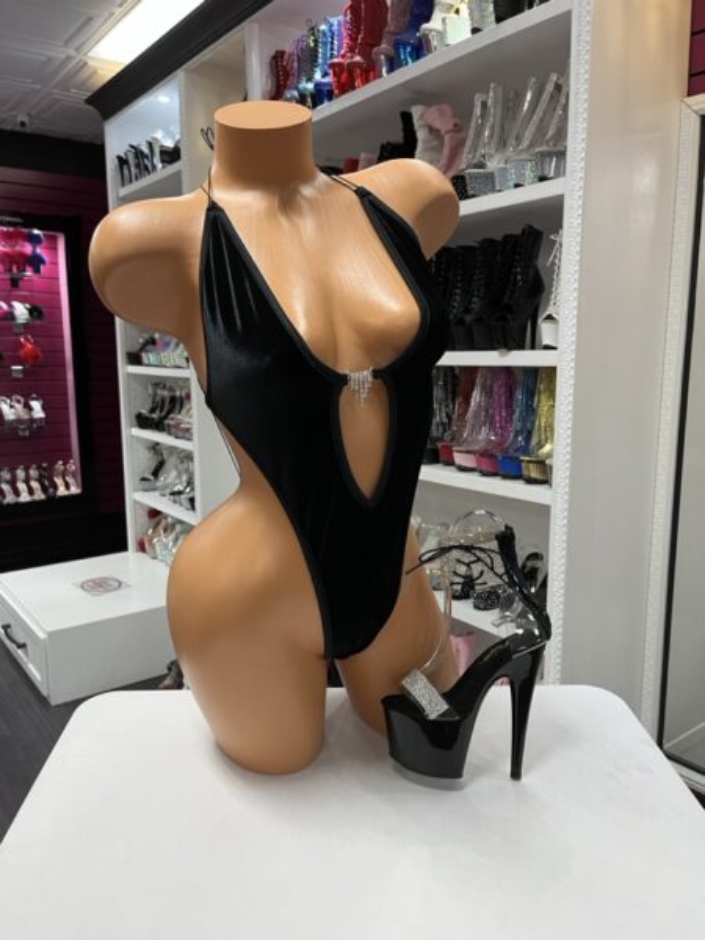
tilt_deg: -10.6
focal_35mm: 26
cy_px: 470
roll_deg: +0.7
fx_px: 706
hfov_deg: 53.1
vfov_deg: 67.3
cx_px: 352
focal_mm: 5.1
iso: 100
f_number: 1.6
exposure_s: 1/60
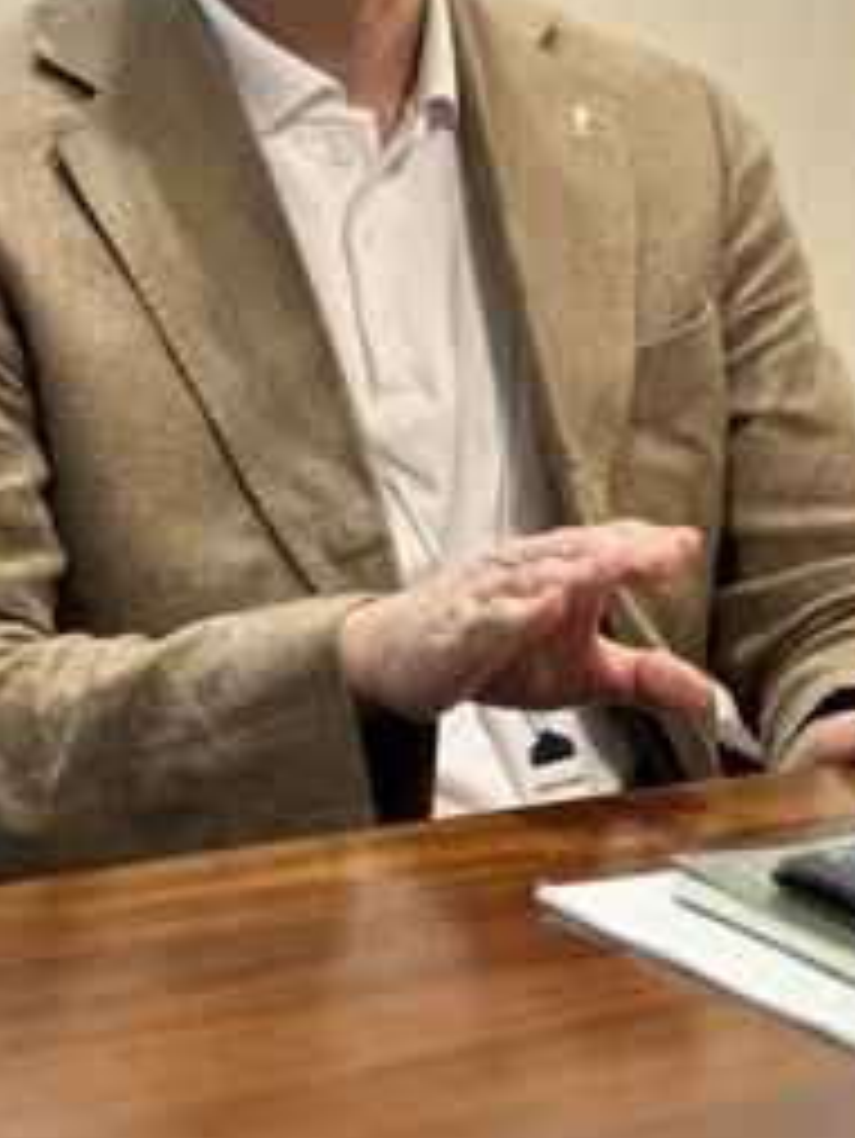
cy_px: 139
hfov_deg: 9.8
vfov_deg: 12.9
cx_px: 398
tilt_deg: -5.2
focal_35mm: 152
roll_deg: +1.0
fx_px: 5002
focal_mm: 9
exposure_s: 1/40
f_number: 2.8
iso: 200
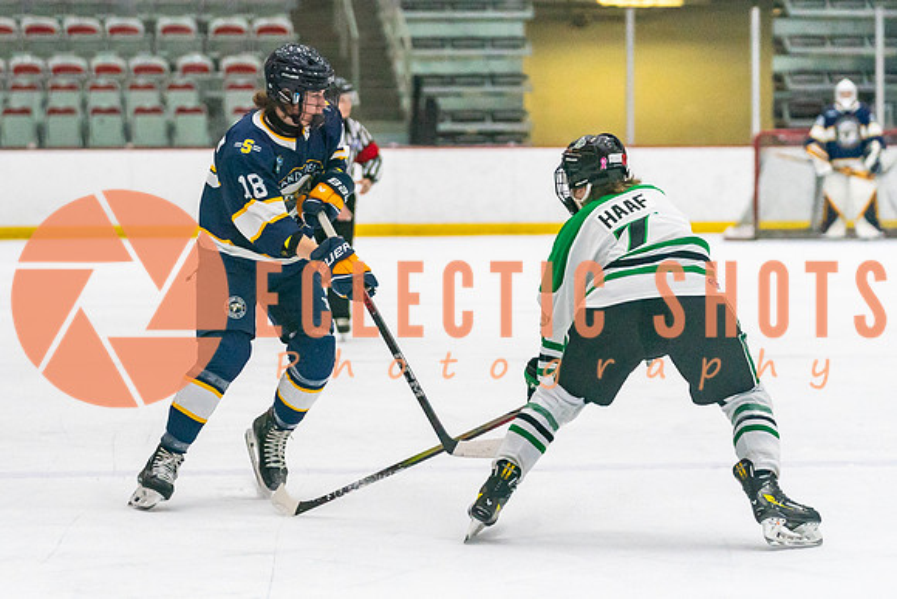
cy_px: 387
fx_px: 4648
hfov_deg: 11.0
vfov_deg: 7.4
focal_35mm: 186
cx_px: 263
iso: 3200
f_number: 2.8
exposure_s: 1/1250
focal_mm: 103
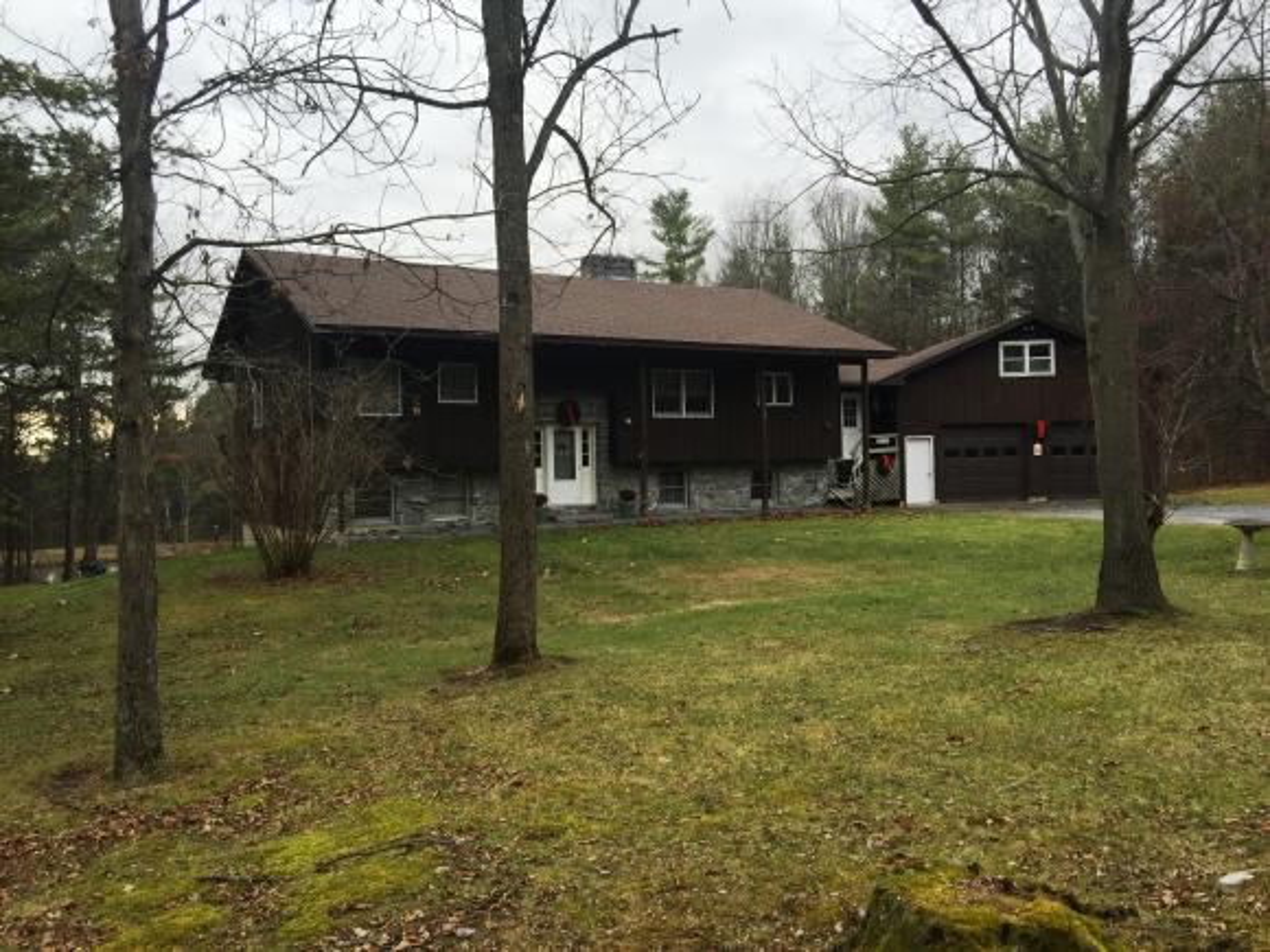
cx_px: 635
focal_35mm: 29
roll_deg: +1.3
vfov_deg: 48.2
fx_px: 1064
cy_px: 476
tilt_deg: -0.1
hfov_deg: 61.7
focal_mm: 4.15
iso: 32
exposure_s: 1/482
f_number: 2.2
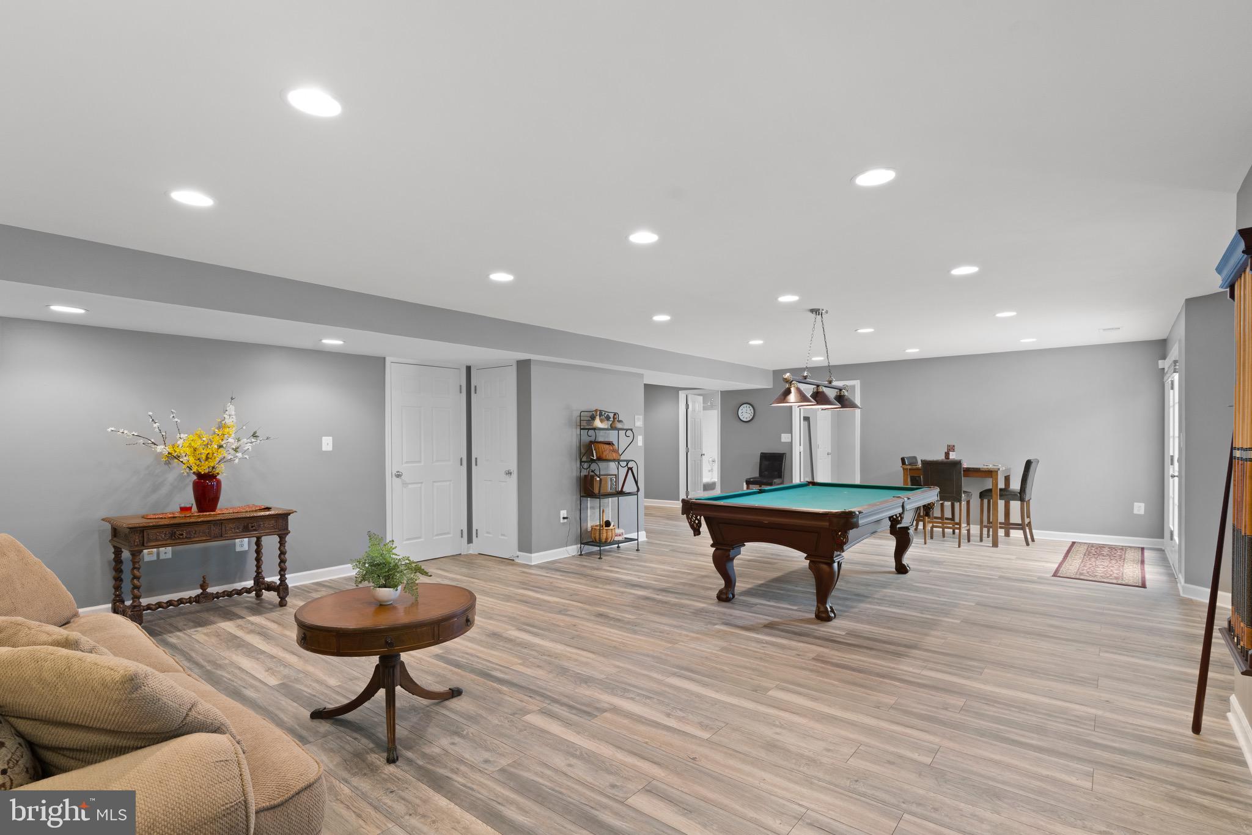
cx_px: 626
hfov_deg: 93.3
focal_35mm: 17
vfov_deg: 70.4
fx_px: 591
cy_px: 418
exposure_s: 1/3
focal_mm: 17
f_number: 8
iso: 800
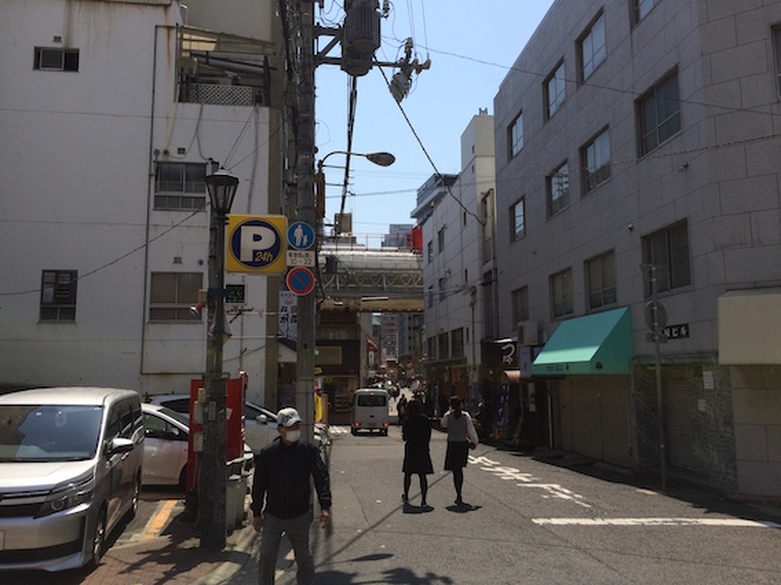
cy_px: 292
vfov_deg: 48.2
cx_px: 390
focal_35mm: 29
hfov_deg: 61.7
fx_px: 654
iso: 32
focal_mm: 4.15
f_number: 2.2
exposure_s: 1/3165
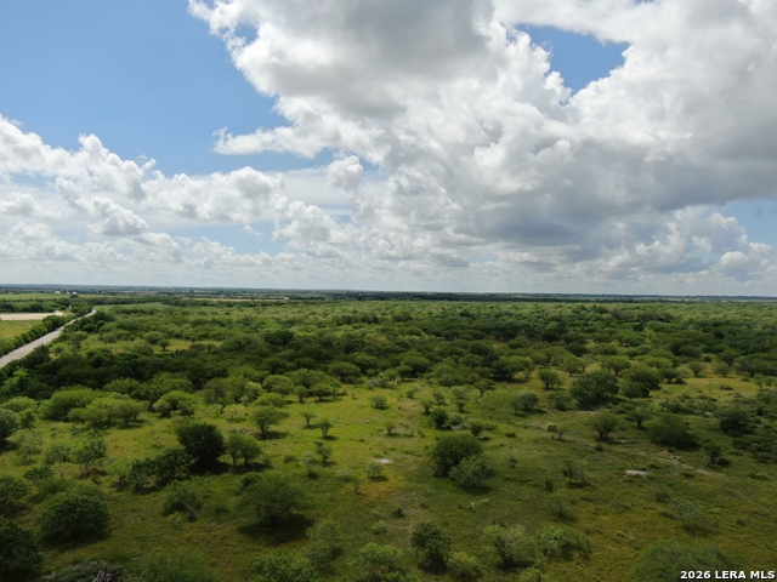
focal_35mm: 24
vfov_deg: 56.8
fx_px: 539
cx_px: 388
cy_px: 291
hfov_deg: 71.6
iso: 100
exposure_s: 1/2500
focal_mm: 4.39
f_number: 2.8
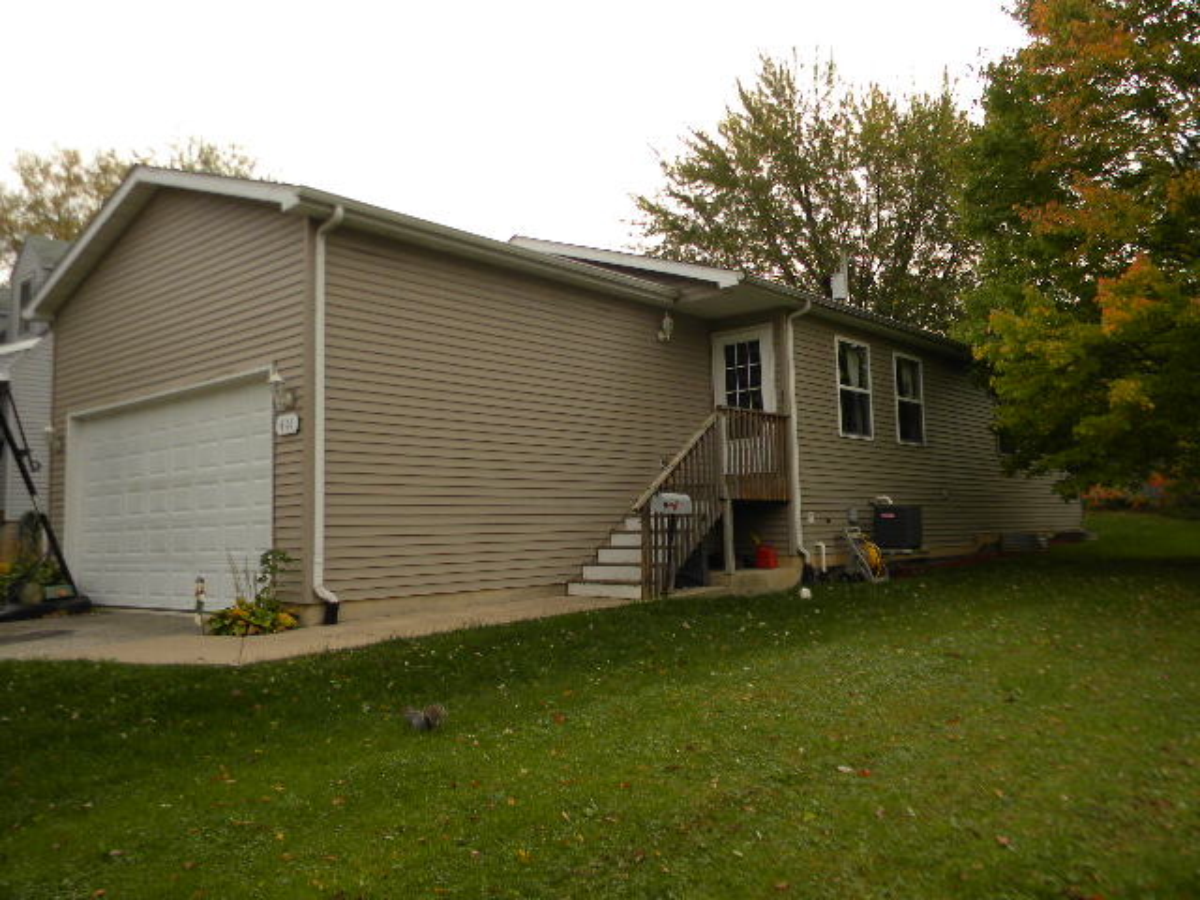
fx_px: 971
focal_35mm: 28
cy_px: 450
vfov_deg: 49.7
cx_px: 600
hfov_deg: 63.4
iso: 80
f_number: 3.5
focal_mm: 5
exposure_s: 1/462
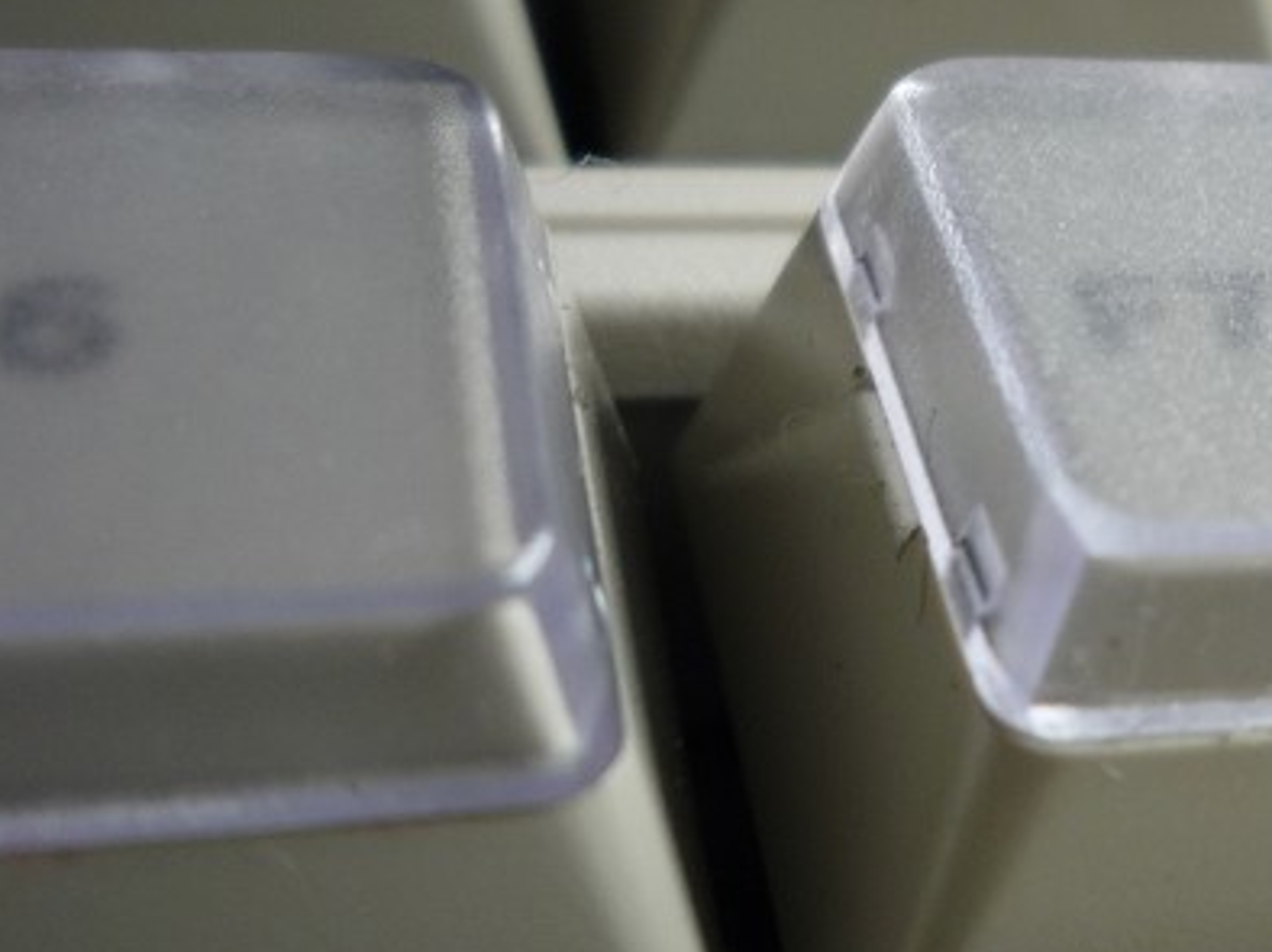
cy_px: 387
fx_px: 2387
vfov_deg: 22.5
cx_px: 1204
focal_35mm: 65
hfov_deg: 28.4
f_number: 3.3
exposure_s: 1/15
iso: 100
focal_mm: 5.2
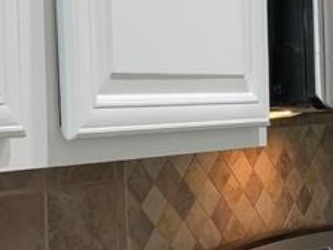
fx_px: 1145
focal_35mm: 119
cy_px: 132
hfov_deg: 15.7
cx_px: 433
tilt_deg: -2.3
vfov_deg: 12.5
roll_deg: +1.5
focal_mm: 4.25
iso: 32
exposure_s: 1/24
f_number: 1.8
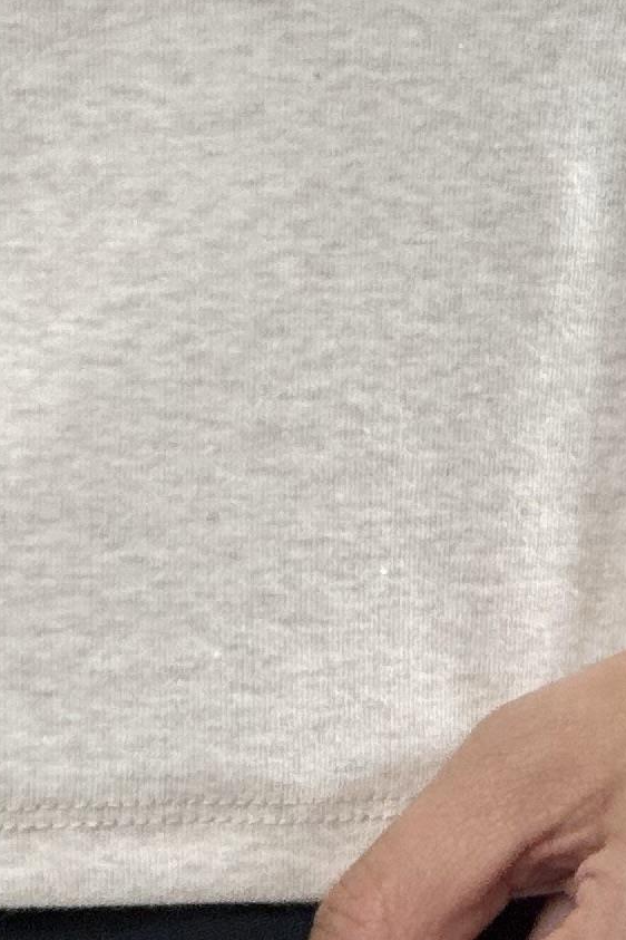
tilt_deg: -4.7
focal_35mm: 383
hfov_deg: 3.6
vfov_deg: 5.4
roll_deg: +0.4
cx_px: 35
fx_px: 9989
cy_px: -166
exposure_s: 1/100
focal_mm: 9
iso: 64
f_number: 2.8
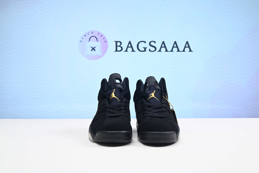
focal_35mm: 38
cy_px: 86
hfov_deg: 50.7
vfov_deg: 35.1
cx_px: 130
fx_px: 273
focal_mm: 38
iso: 100
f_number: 16
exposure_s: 1/2
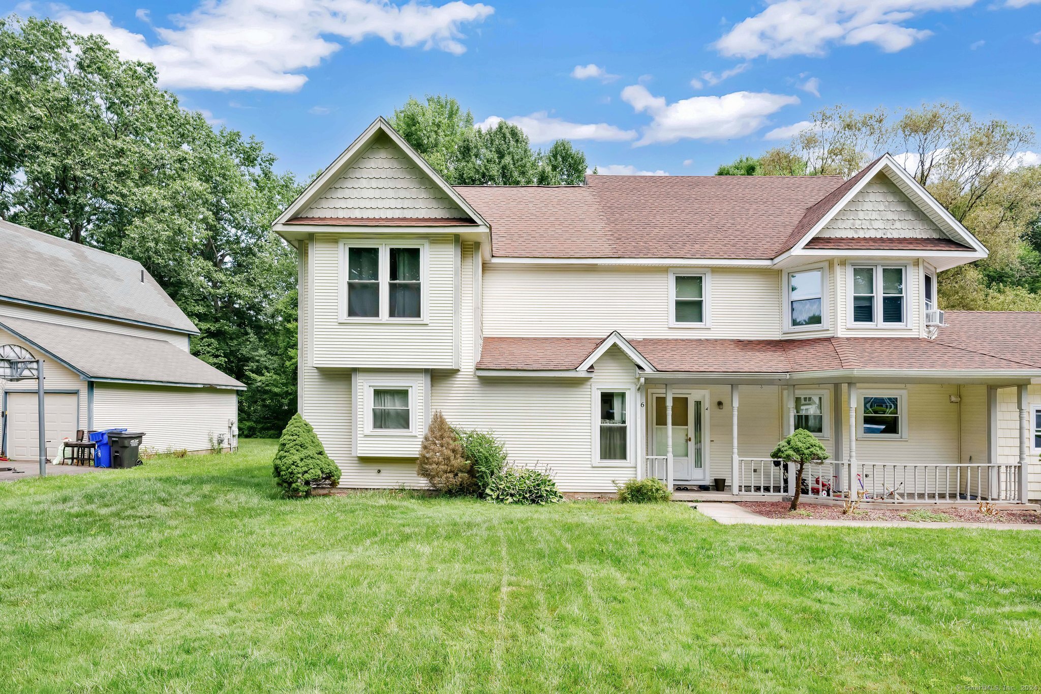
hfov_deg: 82.6
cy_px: 347
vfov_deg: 60.7
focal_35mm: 20
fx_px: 593
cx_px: 520
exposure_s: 1/500
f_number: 10
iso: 800
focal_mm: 20.5
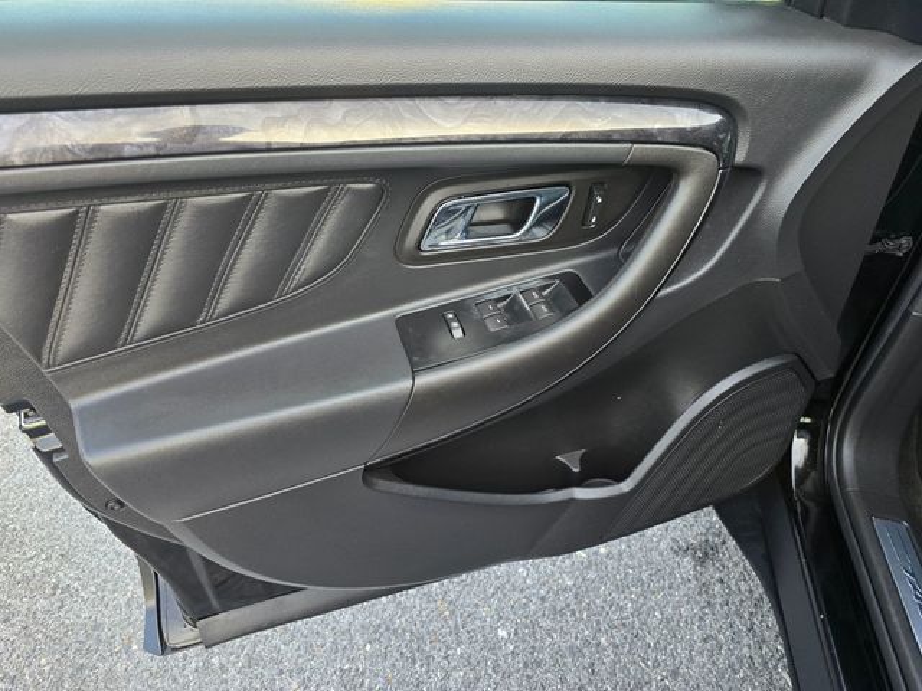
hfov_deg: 73.9
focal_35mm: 23
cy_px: 346
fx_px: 613
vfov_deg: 58.9
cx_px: 461
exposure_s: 1/180
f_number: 1.7
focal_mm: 6.3
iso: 160
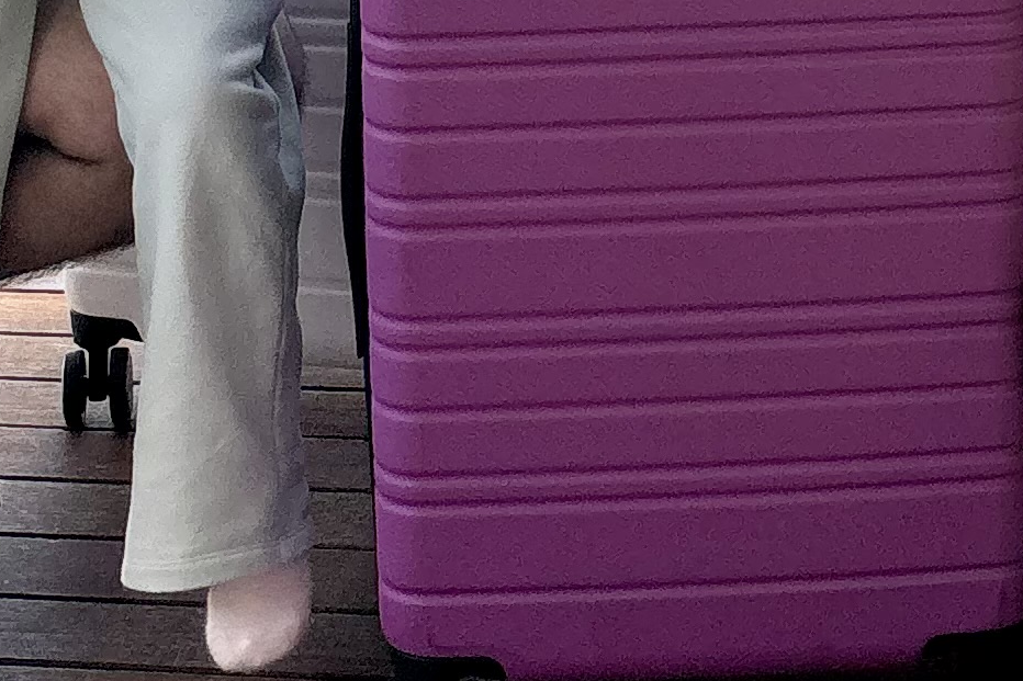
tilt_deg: -2.6
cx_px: 677
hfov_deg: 17.5
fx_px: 3324
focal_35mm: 117
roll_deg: +0.2
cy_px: -670
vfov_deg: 10.7
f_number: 1.6
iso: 50
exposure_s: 1/425
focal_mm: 5.96
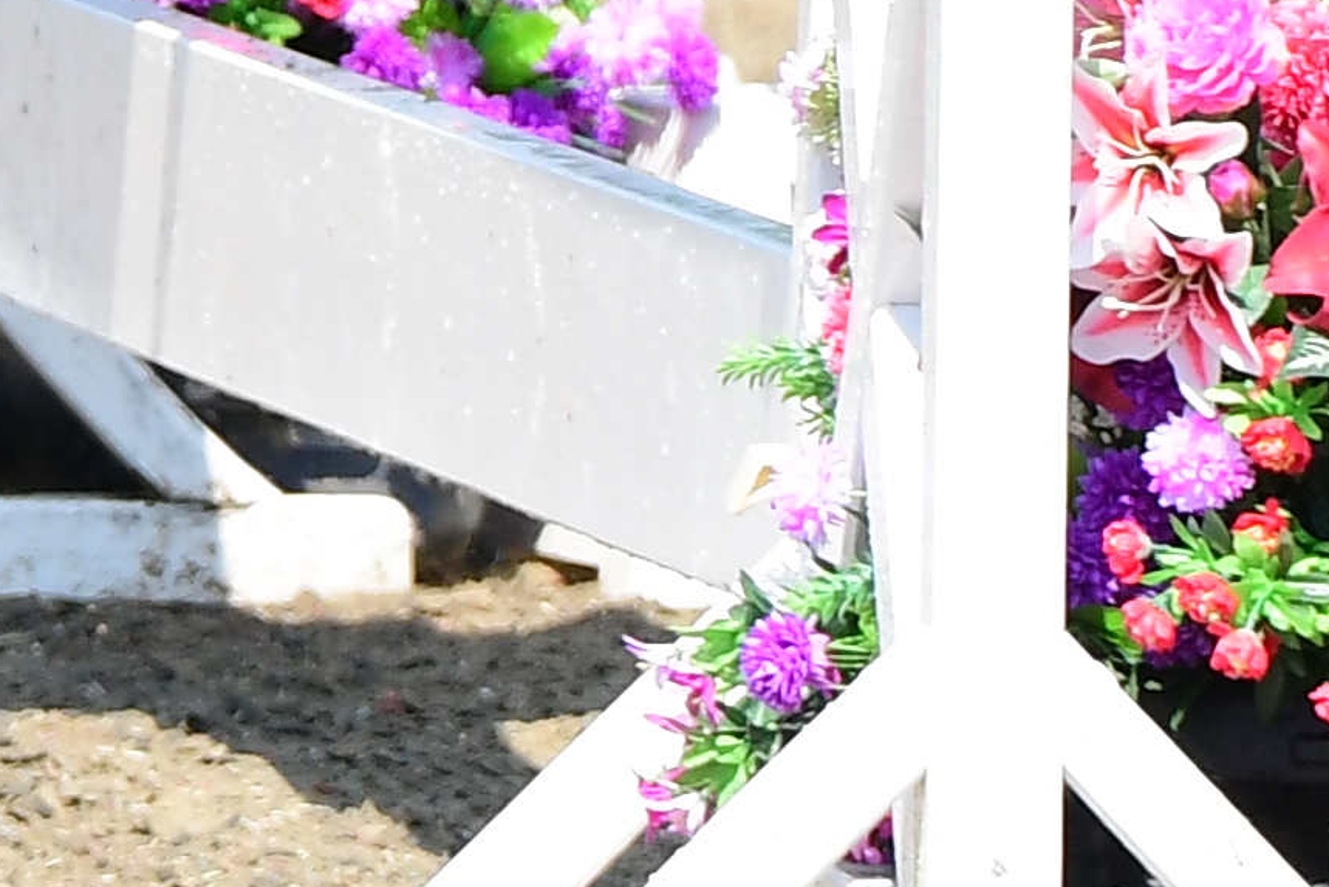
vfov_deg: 1.3
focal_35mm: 1089
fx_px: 40206
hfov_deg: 1.9
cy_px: -1348
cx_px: -46
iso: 320
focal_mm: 112
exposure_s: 1/1250
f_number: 4
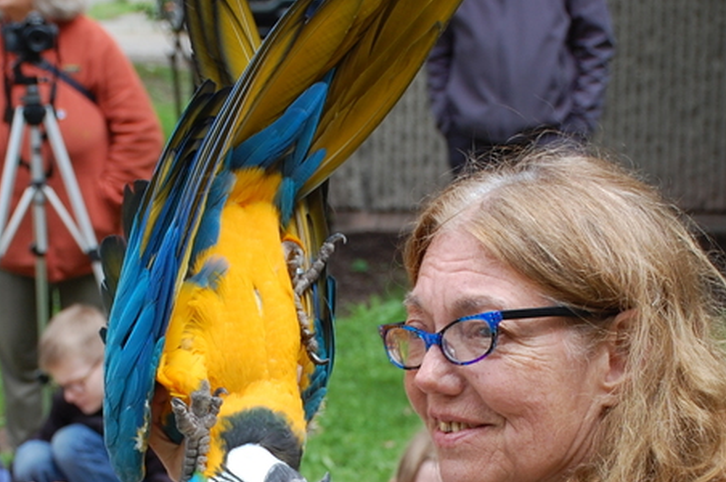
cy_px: 451
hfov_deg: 15.1
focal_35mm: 136
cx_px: 275
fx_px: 2739
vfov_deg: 10.0
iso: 200
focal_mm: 40
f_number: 7.1
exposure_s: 1/200
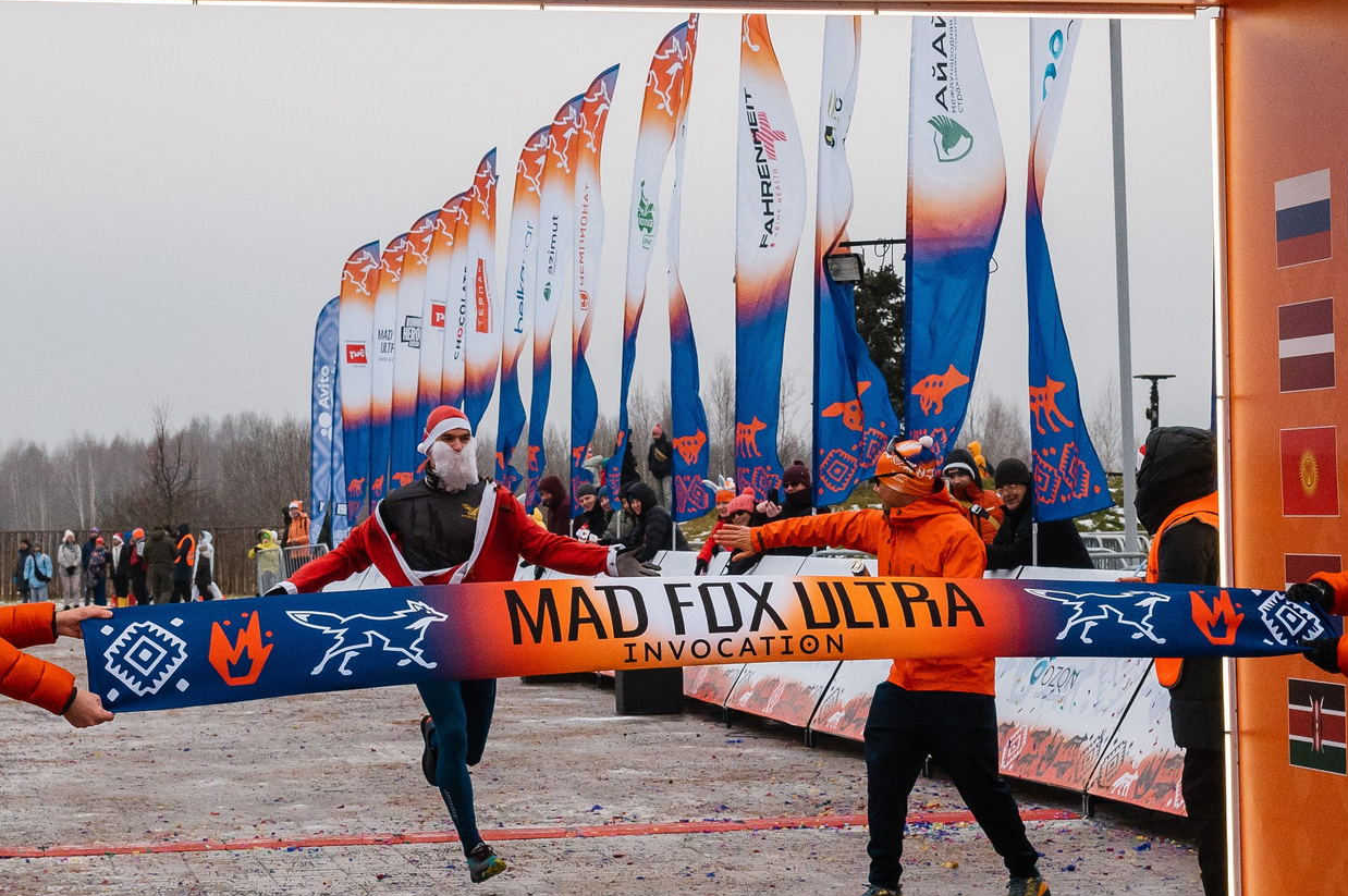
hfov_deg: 22.4
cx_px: 697
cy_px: 346
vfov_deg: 15.0
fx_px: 3404
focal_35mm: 91
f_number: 8
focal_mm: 44
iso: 1600
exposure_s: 1/1600
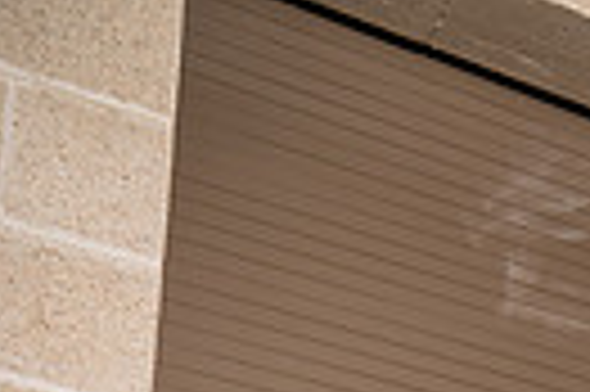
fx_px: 1686
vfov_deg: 10.8
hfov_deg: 19.1
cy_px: 1009
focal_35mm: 103
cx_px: 626
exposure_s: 1/250
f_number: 8
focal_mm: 30
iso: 100
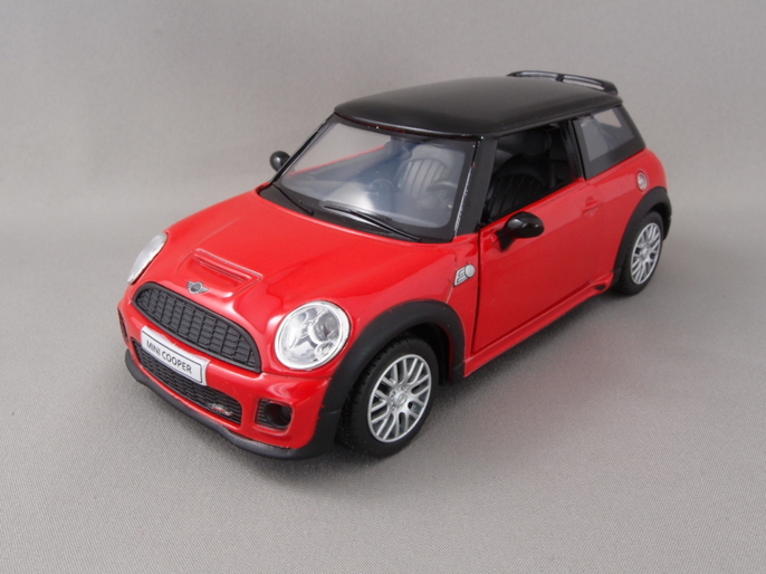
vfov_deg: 40.7
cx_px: 360
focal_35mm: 35
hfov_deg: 52.6
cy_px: 270
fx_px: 774
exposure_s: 1.3
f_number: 8
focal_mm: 6.48
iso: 100
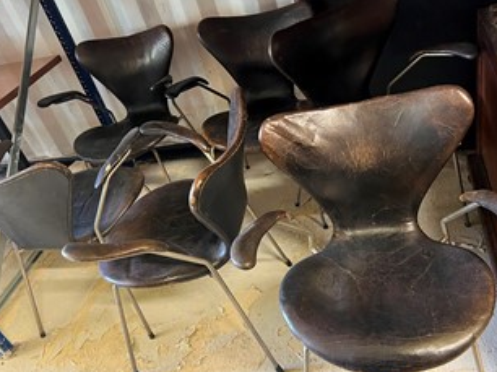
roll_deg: +17.5
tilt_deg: -35.1
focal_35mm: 34
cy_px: 188
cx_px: 263
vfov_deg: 41.7
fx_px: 488
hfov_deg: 54.0
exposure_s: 1/33
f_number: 1.5
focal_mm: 5.7
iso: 400
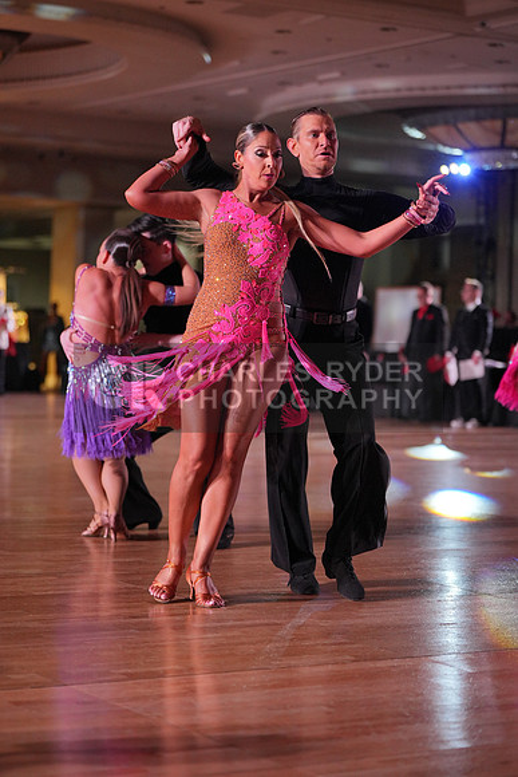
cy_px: 388
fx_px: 1920
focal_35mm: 89
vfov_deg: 22.9
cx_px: 259
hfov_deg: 15.4
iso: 2000
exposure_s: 1/800
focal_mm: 89
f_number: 2.8
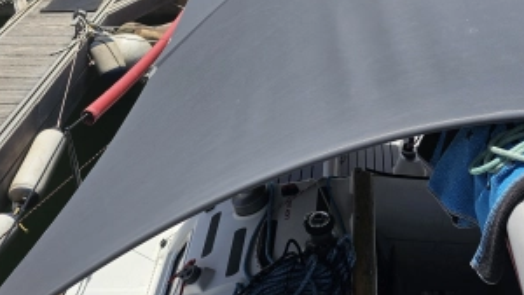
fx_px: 639
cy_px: 29
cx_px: 384
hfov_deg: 43.3
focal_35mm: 46
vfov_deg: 25.2
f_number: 1.7
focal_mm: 6.3
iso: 10
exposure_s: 1/1225
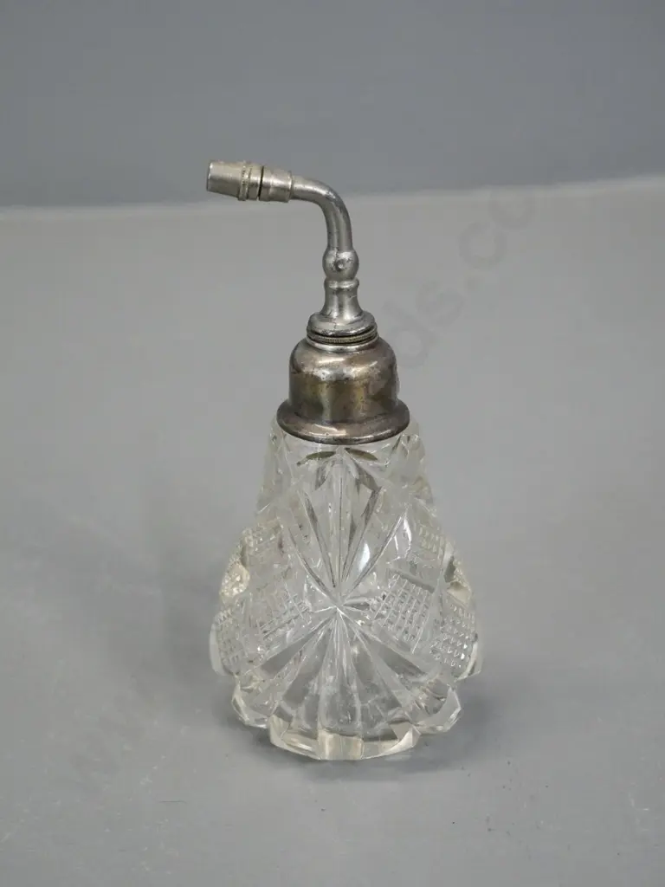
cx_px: 332
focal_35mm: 70
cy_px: 444
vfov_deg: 27.8
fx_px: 1793
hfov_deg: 21.0
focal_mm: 35
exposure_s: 1/125
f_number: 5.2
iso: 3200
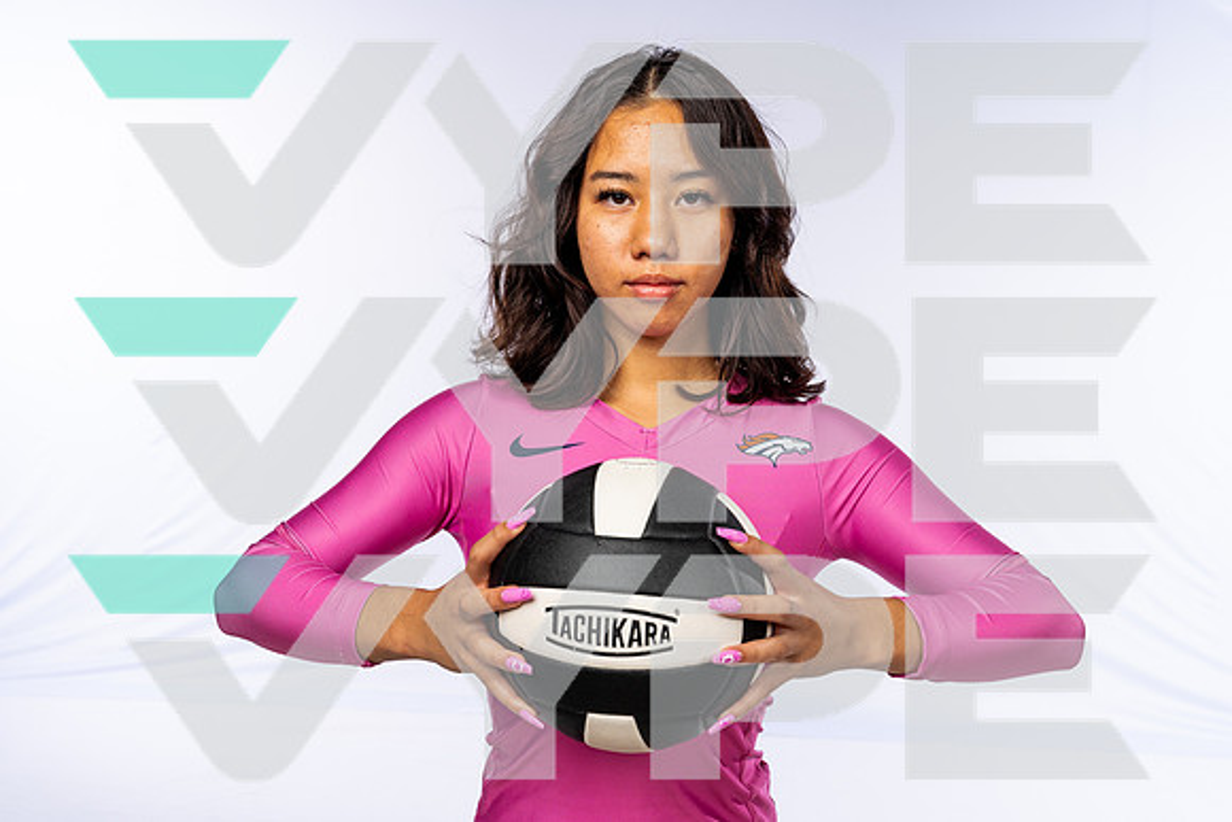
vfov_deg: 35.1
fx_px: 1301
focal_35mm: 38
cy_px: 411
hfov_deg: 50.7
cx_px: 616
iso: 200
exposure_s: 1/250
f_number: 7.1
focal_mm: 38
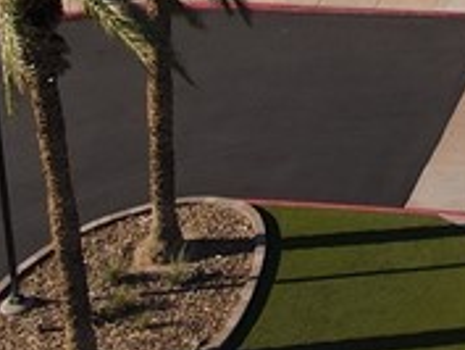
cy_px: -518
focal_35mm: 139
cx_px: 964
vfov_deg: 9.4
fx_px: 1868
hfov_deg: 12.3
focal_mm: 4.5
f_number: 2.8
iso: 100
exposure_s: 1/30
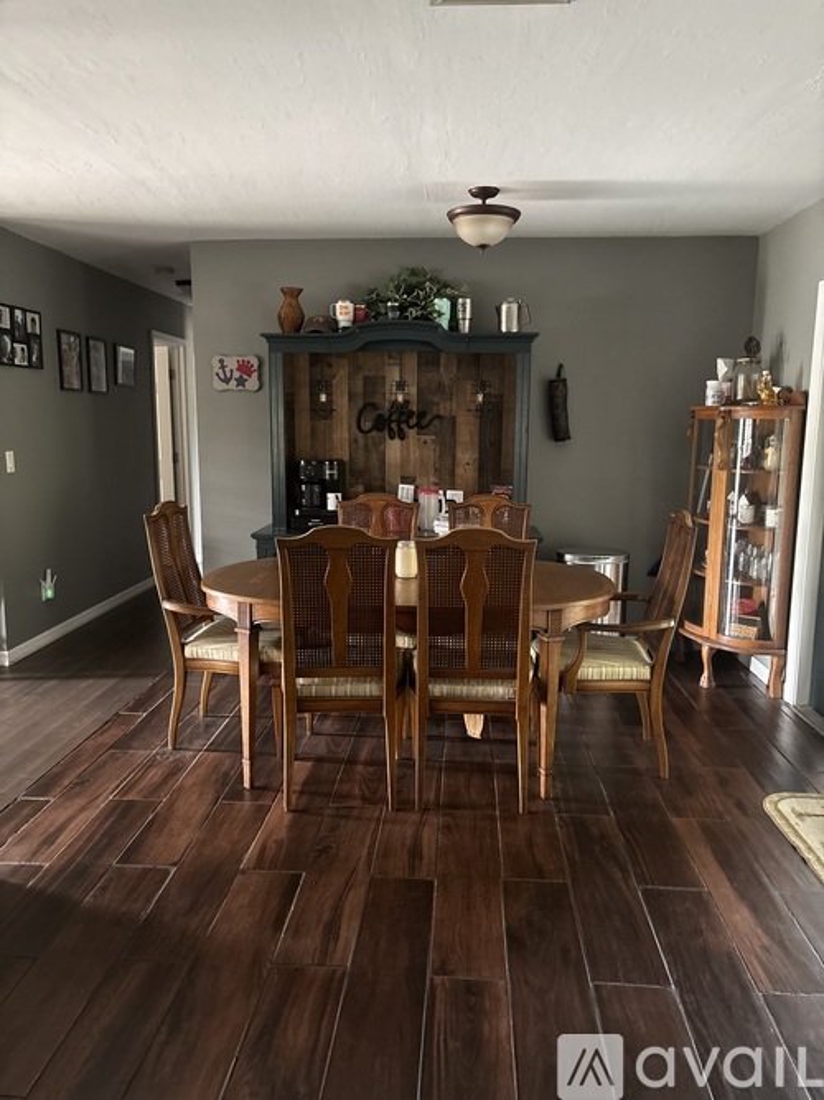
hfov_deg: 53.0
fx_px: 825
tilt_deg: -8.4
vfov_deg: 67.3
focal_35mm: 26
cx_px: 412
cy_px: 550
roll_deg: -0.3
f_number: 1.6
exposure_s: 1/30
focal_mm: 5.96
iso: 640
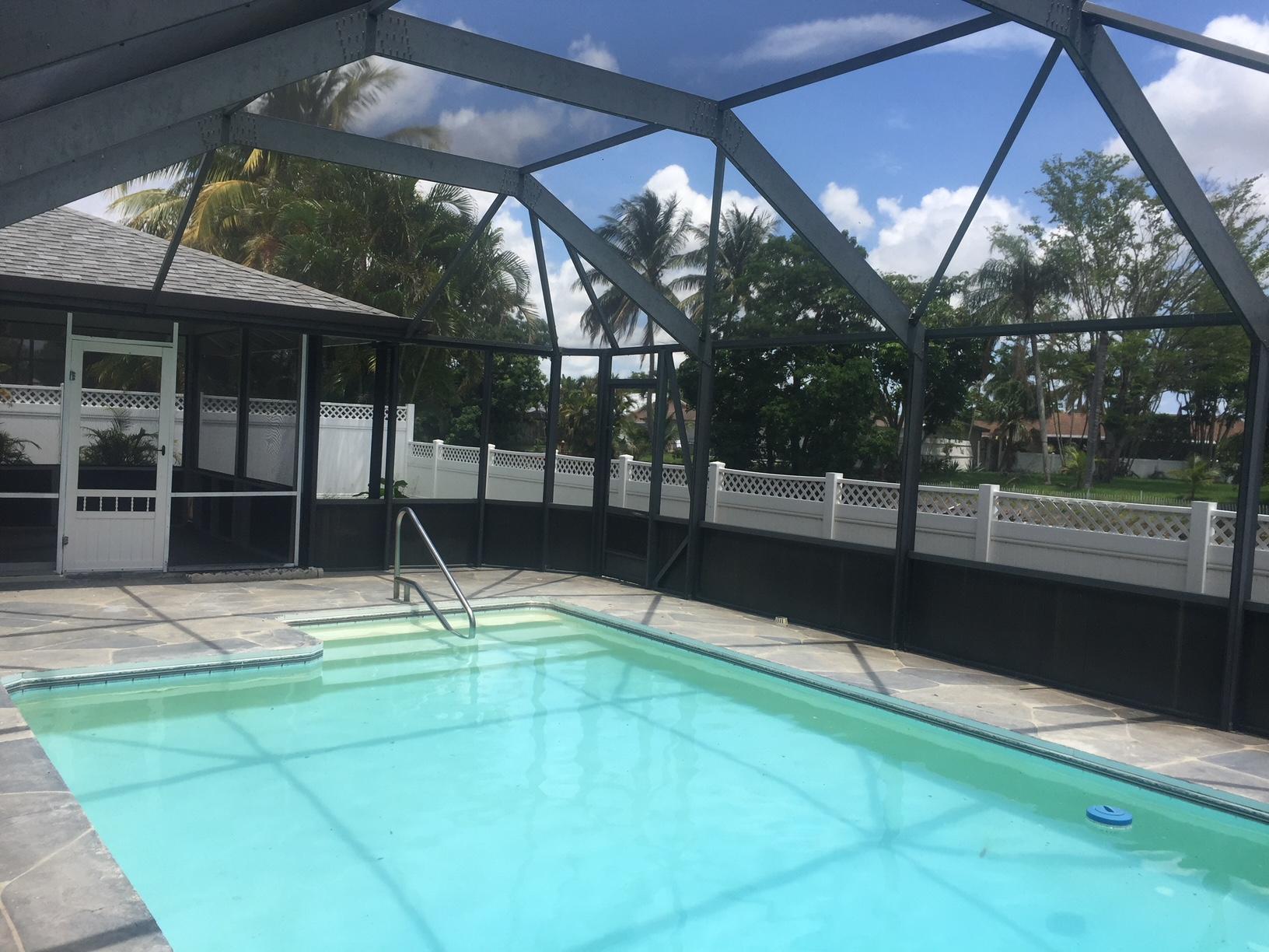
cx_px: 634
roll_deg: -3.7
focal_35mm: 29
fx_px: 1063
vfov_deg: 48.2
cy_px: 476
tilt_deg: -4.9
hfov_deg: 61.7
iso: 32
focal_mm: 4.15
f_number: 2.2
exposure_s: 1/1412
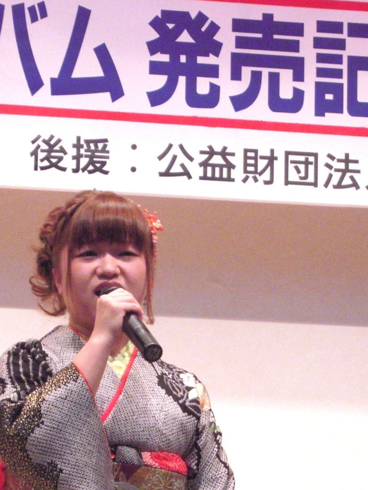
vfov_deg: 10.1
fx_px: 2765
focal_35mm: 195
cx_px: 160
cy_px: 336
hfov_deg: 7.6
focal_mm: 20
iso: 500
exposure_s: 1/25
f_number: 5.8
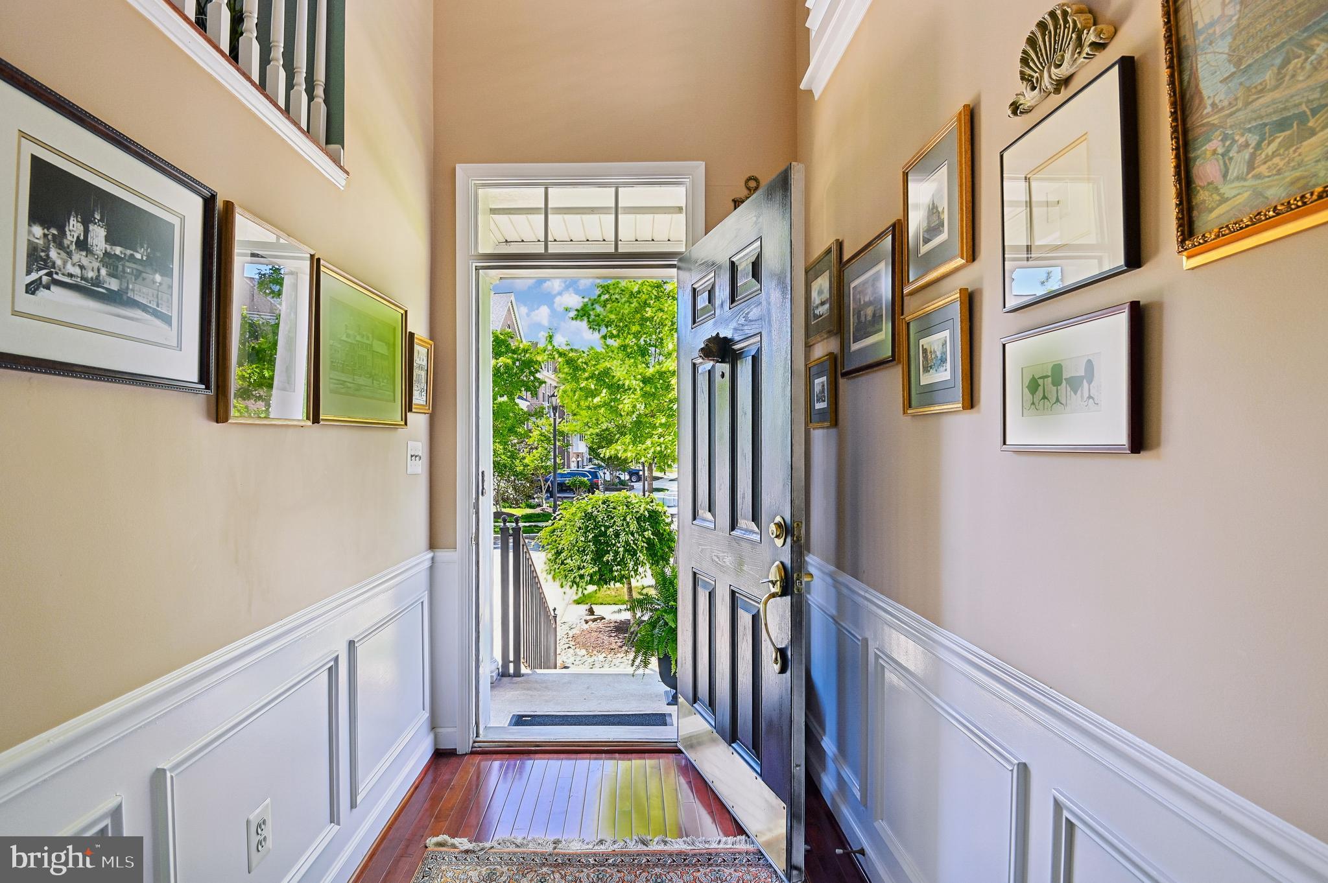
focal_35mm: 16
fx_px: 590
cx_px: 664
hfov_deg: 96.8
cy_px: 442
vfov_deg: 73.7
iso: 100
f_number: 8
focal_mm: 16
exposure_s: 1/20
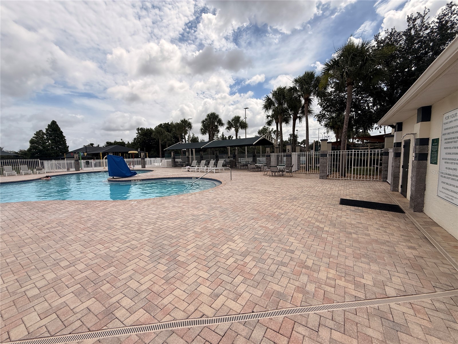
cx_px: 229
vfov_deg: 85.7
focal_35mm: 14
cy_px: 172
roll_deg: -0.5
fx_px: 185
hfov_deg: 102.1
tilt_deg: -9.5
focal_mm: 2.22
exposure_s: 1/3891
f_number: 2.2
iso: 50
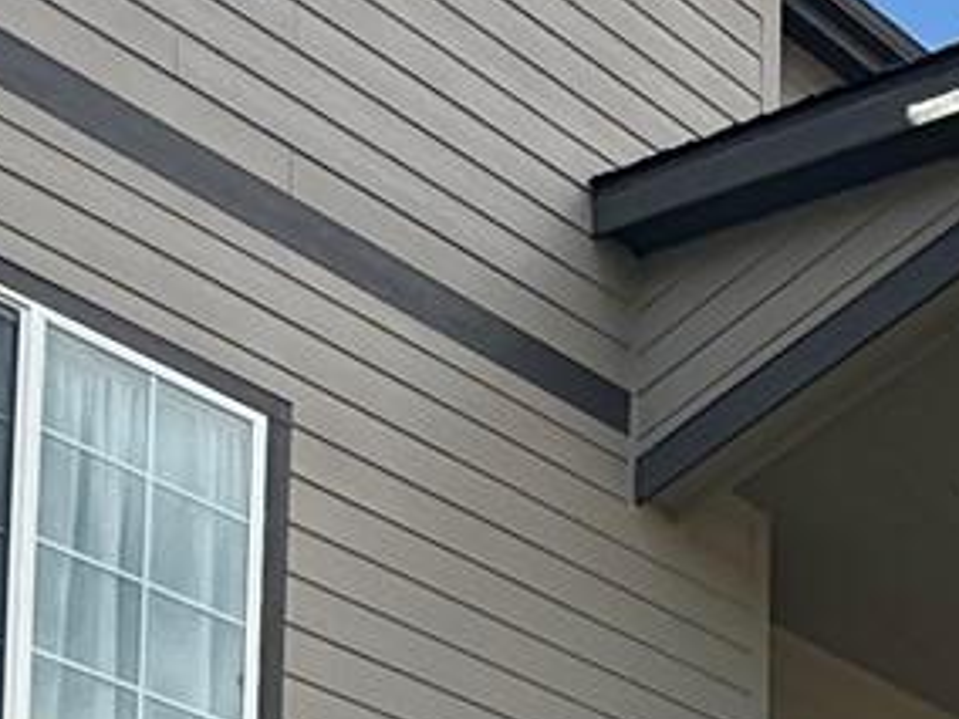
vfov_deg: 13.9
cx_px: 1030
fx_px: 2189
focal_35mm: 79
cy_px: 1657
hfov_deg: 23.3
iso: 64
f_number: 2.2
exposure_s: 1/1312
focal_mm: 2.22
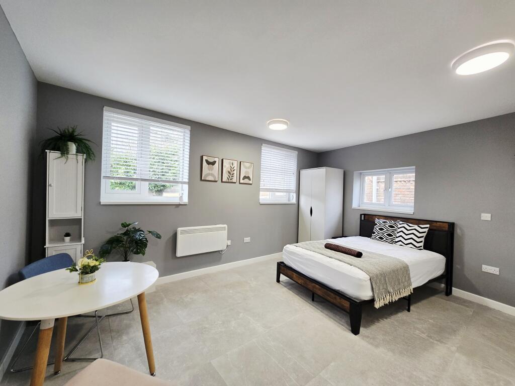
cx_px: 258
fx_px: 193
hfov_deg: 106.2
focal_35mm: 13
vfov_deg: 89.9
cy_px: 193
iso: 100
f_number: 2.2
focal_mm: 2.2
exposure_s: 1/50.3
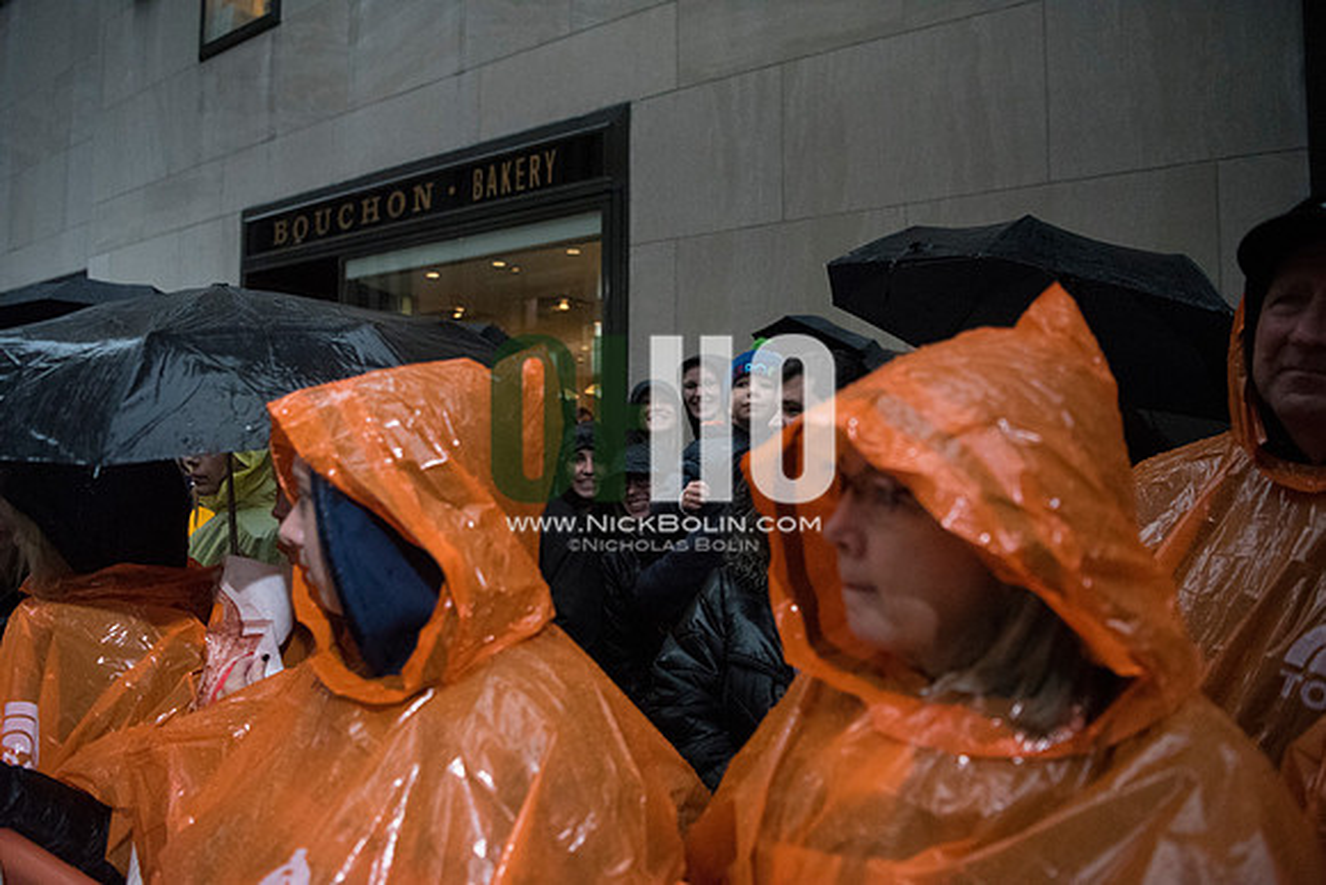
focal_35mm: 24
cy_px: 442
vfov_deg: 53.2
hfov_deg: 73.7
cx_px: 663
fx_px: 884
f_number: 2.8
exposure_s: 1/2500
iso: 10000
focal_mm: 24
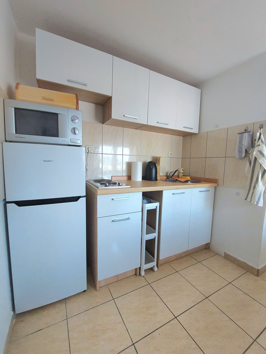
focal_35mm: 13
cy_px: 177
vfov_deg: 106.2
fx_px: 133
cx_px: 133
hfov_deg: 89.9
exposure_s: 1/50
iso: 250
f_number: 2.2
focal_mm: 1.74
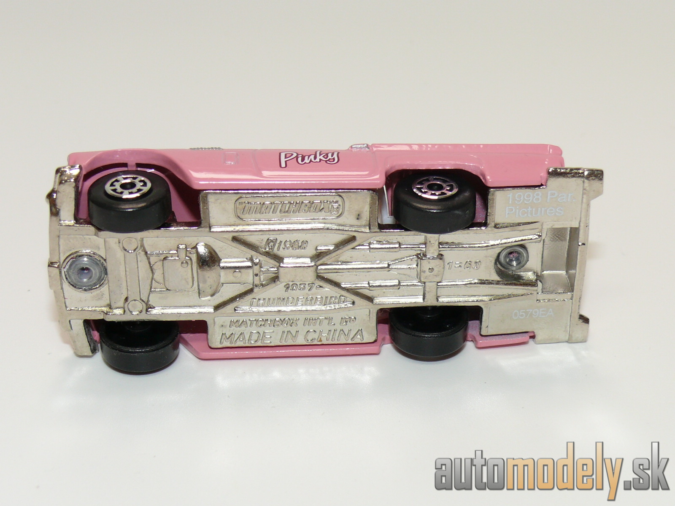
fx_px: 1579
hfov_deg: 24.1
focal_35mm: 81
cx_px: 338
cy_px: 253
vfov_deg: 18.2
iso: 100
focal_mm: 11.9
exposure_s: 1/30
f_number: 4
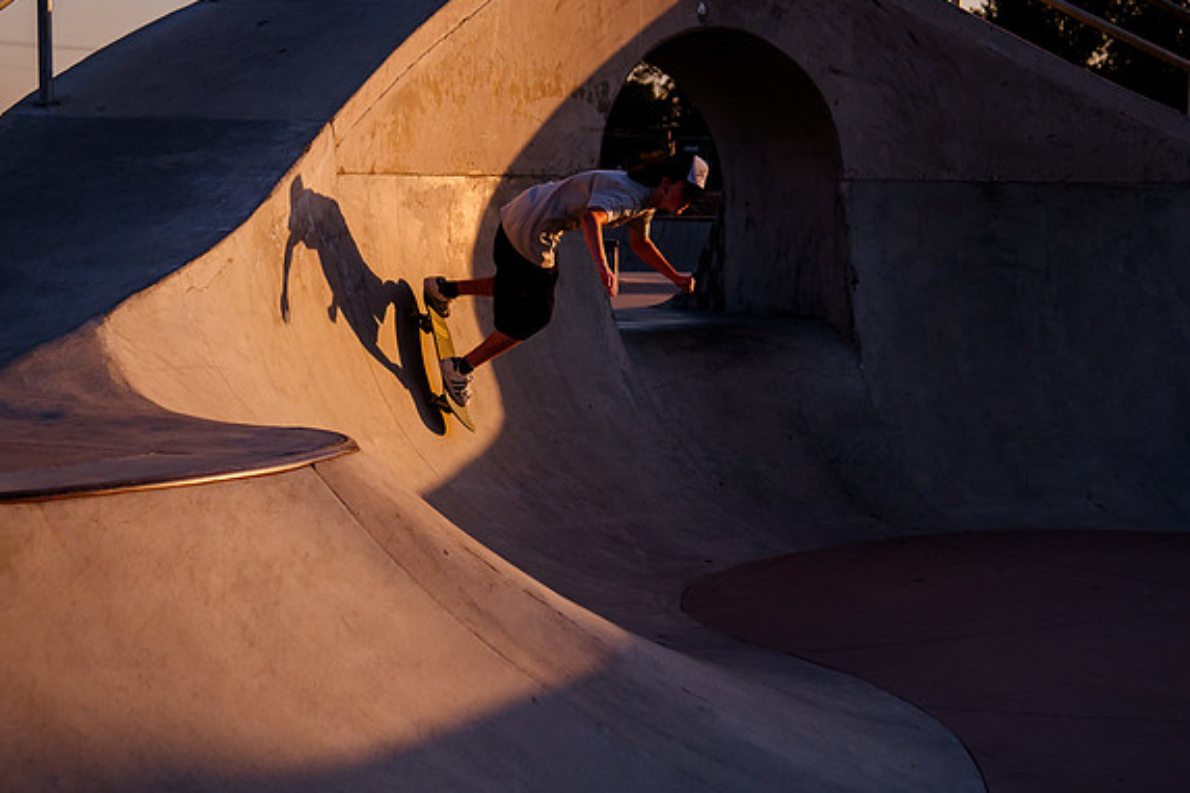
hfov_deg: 23.1
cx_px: 595
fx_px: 2909
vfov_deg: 15.5
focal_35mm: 88
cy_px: 361
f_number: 4
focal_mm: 58
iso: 1000
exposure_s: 1/5000
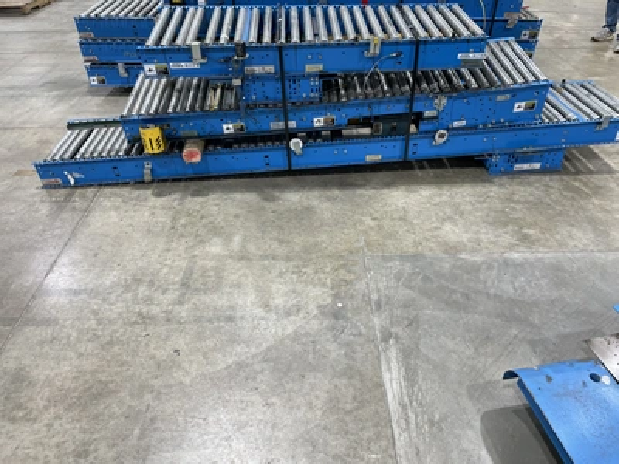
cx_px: 310
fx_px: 465
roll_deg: +1.5
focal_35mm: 26
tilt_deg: -38.1
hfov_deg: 67.3
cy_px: 232
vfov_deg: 53.1
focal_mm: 4.2
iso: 80
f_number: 1.6
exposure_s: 1/120
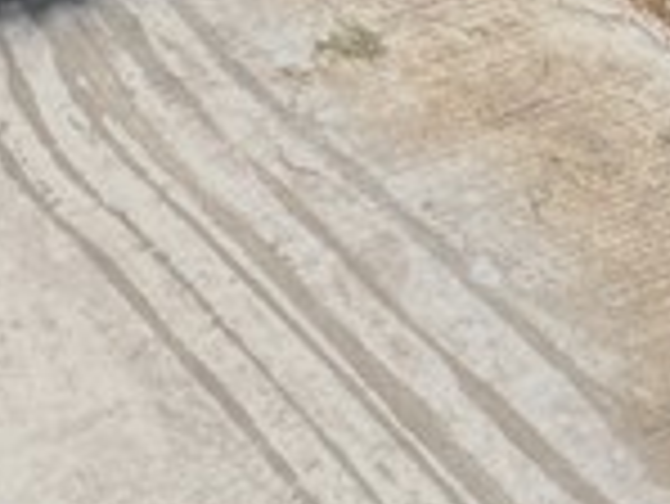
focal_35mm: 96
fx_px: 1860
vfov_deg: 10.6
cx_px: 180
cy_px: -1012
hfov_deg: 20.3
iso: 40
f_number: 2.2
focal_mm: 2.22
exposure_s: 1/473
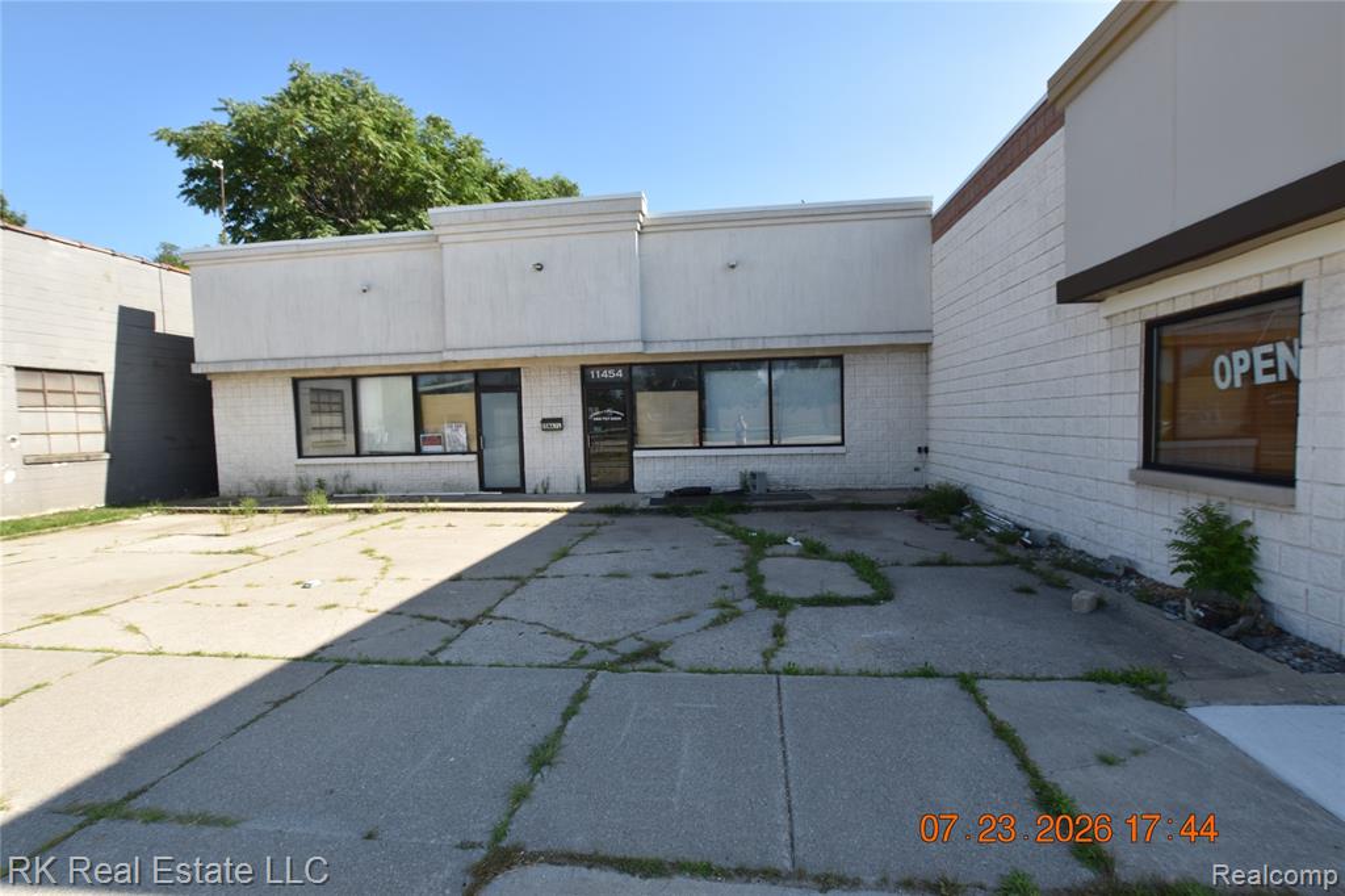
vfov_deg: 77.3
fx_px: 560
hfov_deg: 100.4
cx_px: 672
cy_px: 448
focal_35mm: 15
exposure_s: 1/250
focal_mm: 10
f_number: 8
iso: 250
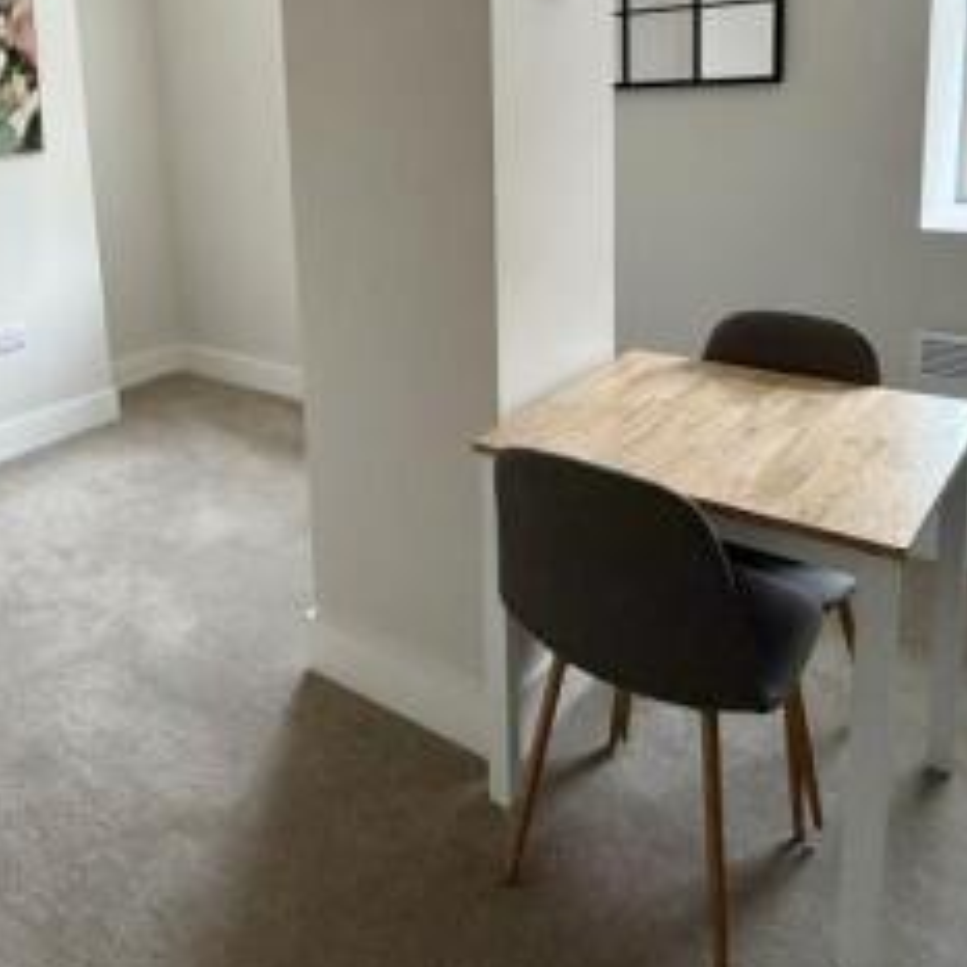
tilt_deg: -9.2
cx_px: 305
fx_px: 980
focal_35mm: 31
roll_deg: +3.3
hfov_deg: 51.3
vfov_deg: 50.3
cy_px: 239
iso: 250
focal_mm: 2.22
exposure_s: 1/100
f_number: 2.2
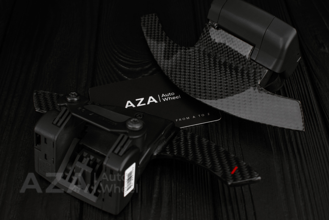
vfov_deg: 25.8
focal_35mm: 52
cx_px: 164
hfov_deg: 37.8
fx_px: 480
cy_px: 110
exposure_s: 1/125
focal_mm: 35
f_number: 6.3
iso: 500
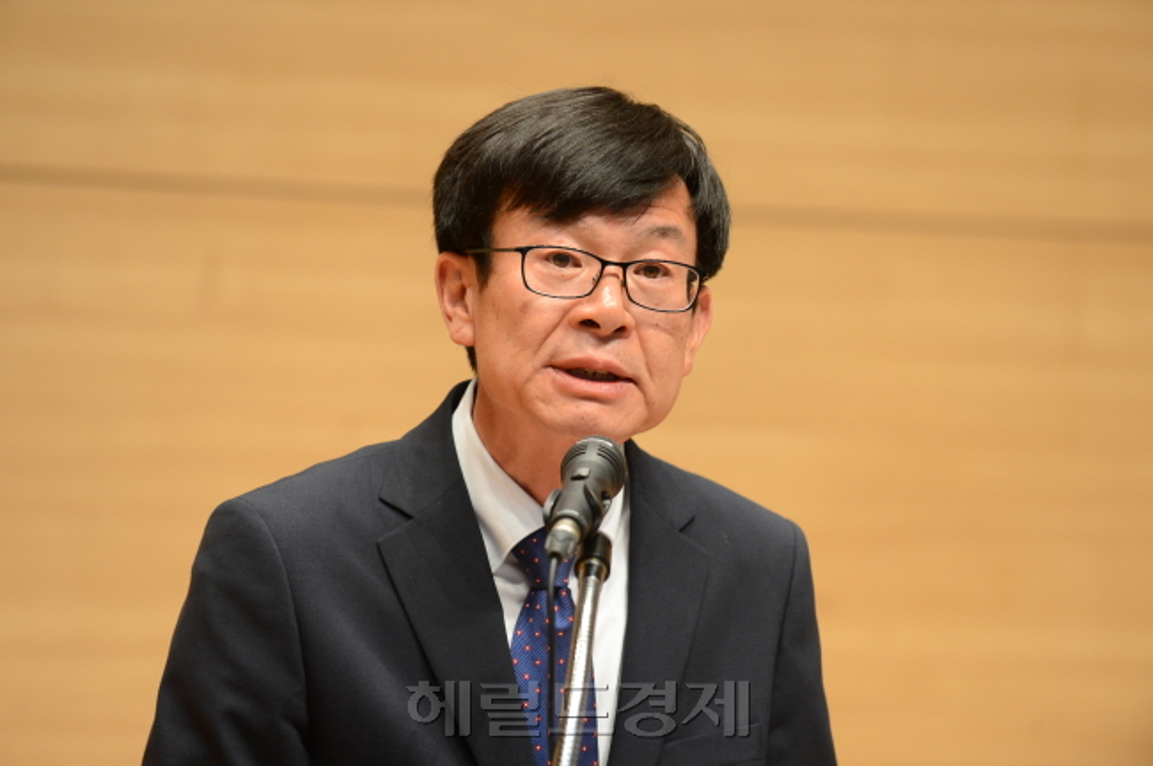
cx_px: 576
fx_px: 6399
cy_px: 383
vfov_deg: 6.9
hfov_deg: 10.3
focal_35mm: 200
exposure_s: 1/250
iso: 1600
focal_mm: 200
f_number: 4.5
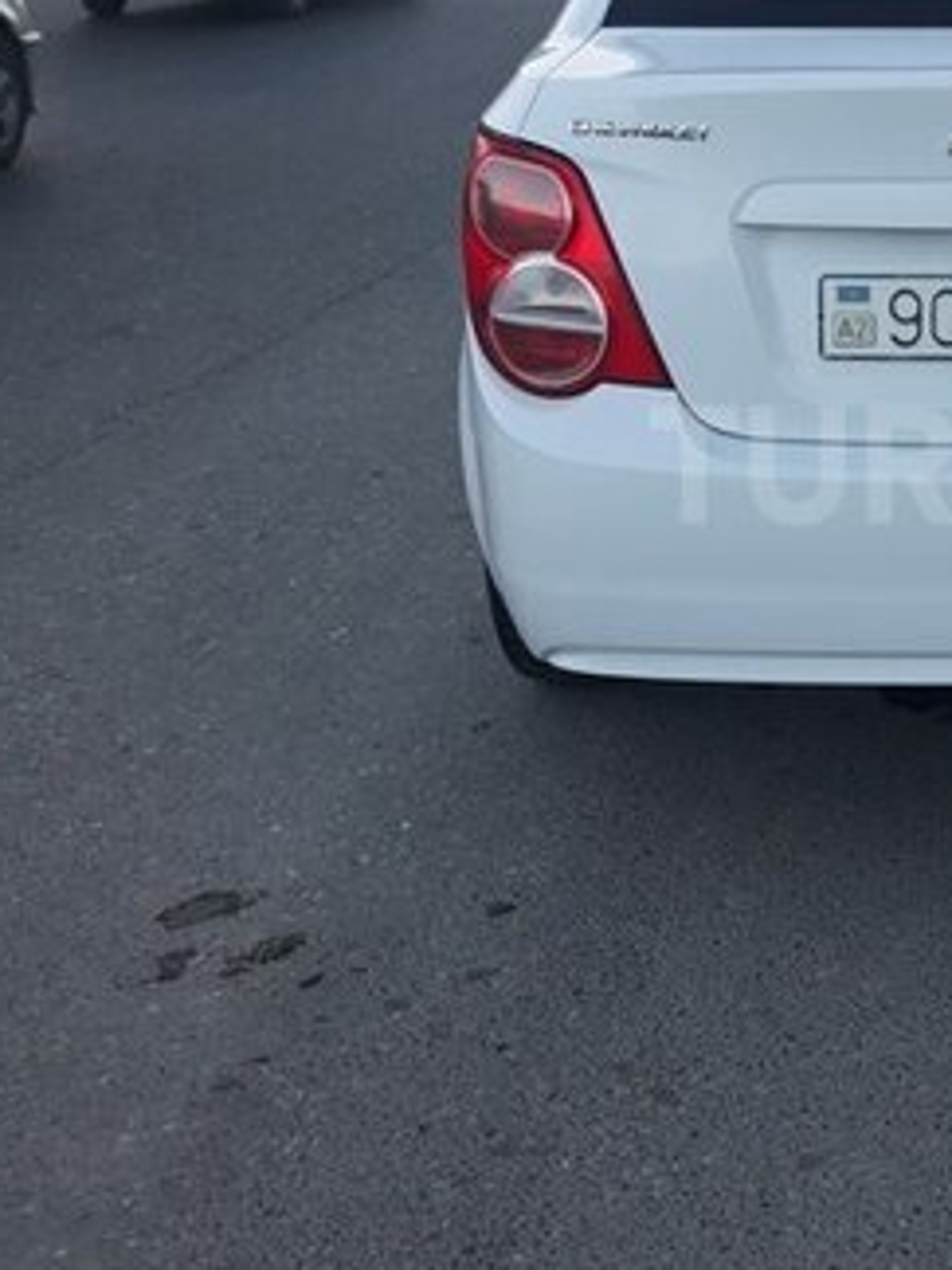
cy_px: 464
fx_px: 2017
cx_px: 1050
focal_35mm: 55
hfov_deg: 24.7
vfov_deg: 34.7
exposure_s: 1/152
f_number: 1.7
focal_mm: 3.71
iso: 40
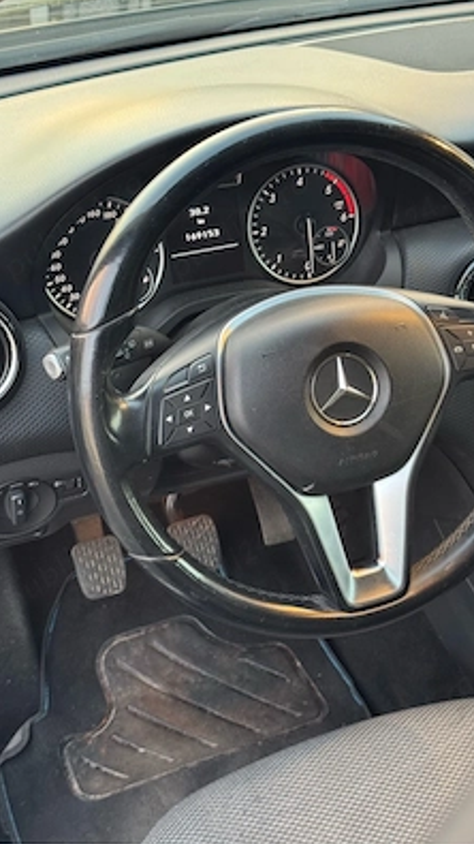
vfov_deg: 39.2
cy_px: 419
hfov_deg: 22.6
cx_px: 282
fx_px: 1185
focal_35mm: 53
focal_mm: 6.76
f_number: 1.78
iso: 250
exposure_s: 1/55
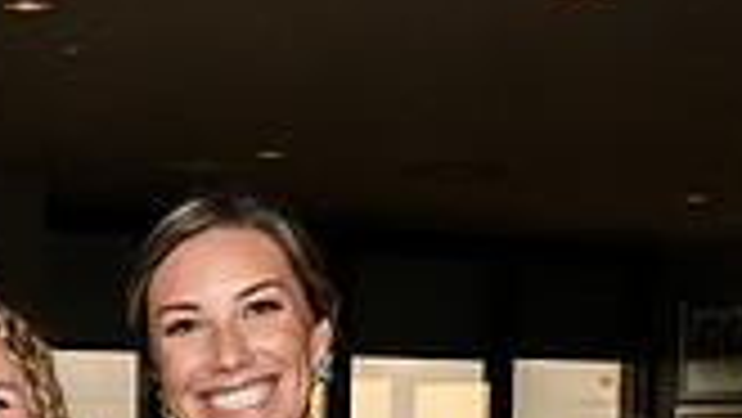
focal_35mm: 118
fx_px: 2323
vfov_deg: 9.8
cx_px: -58
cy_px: 703
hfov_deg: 17.6
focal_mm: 32
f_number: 11
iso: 6400
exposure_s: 1/60
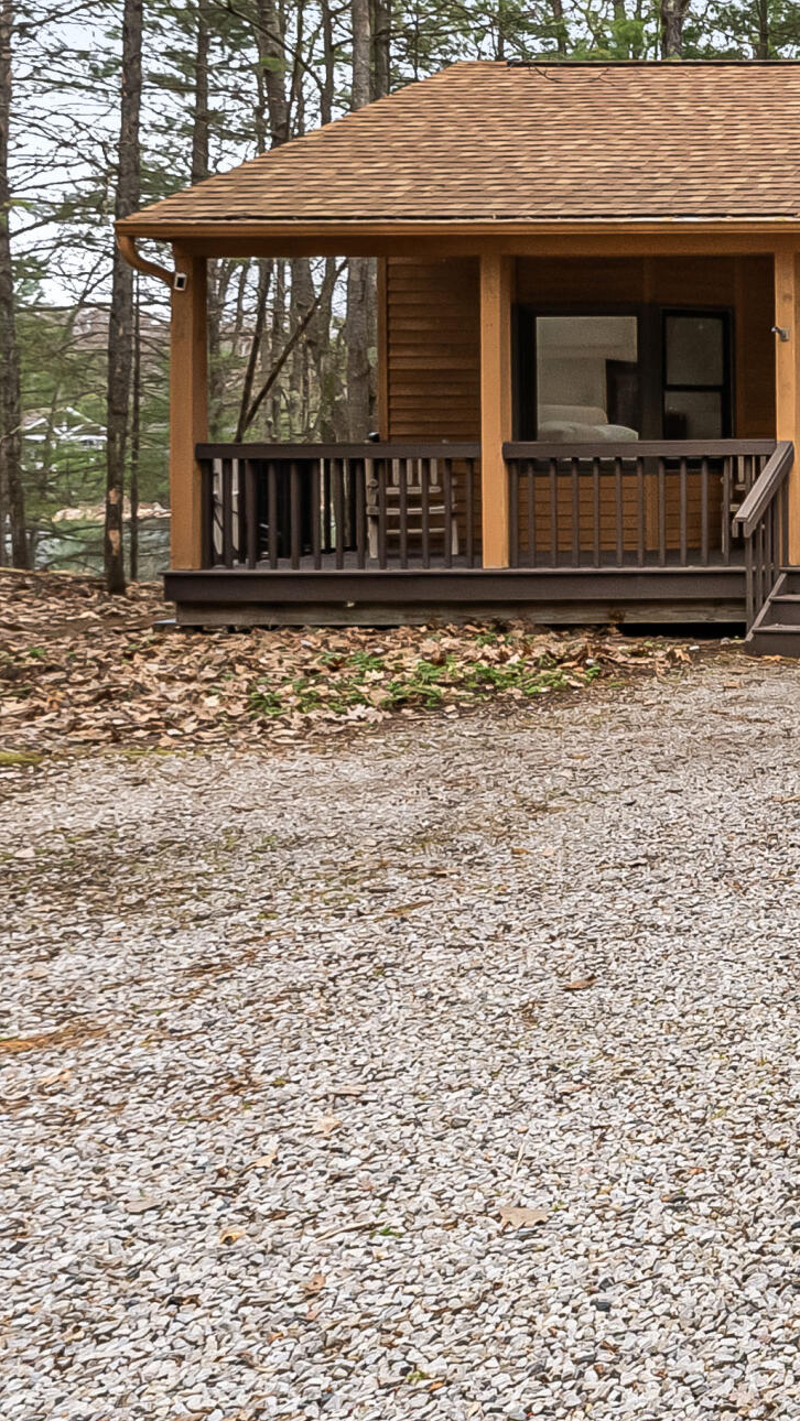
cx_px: 1387
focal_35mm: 40
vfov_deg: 49.3
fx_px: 1516
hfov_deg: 21.3
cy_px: 468
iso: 640
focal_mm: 16.5
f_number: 10
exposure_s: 1/250
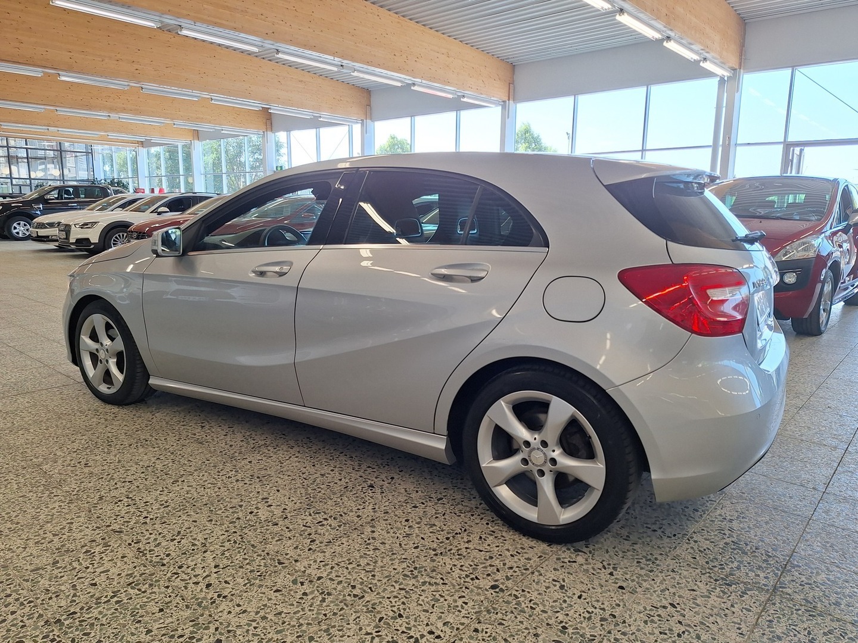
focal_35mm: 23
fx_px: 570
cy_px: 322
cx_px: 429
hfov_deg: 73.9
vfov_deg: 58.9
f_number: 1.8
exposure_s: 1/157
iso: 40
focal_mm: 5.54
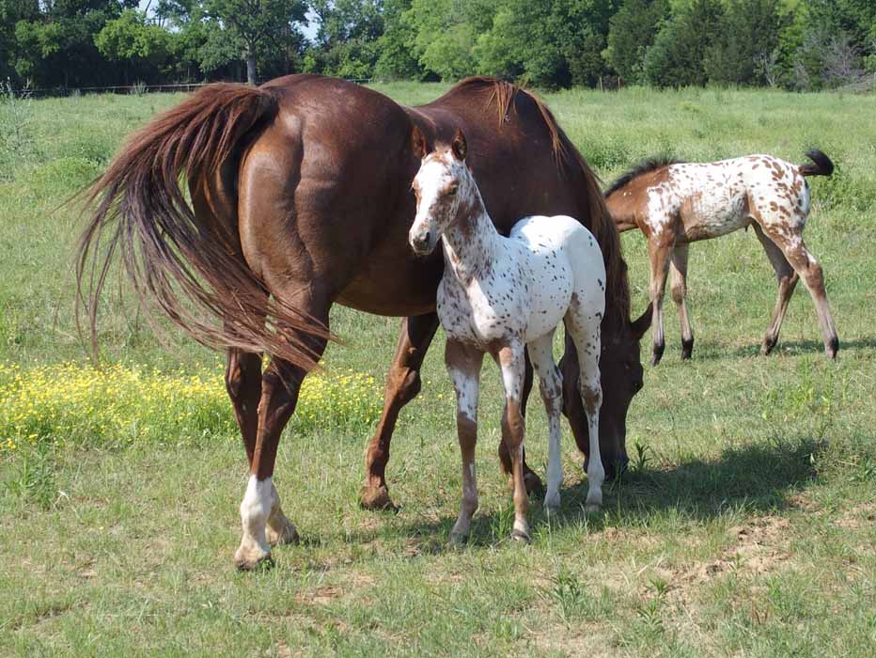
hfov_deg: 23.3
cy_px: 329
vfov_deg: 17.6
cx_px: 438
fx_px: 2127
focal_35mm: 84
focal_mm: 17.8
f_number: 3.5
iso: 100
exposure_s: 1/640
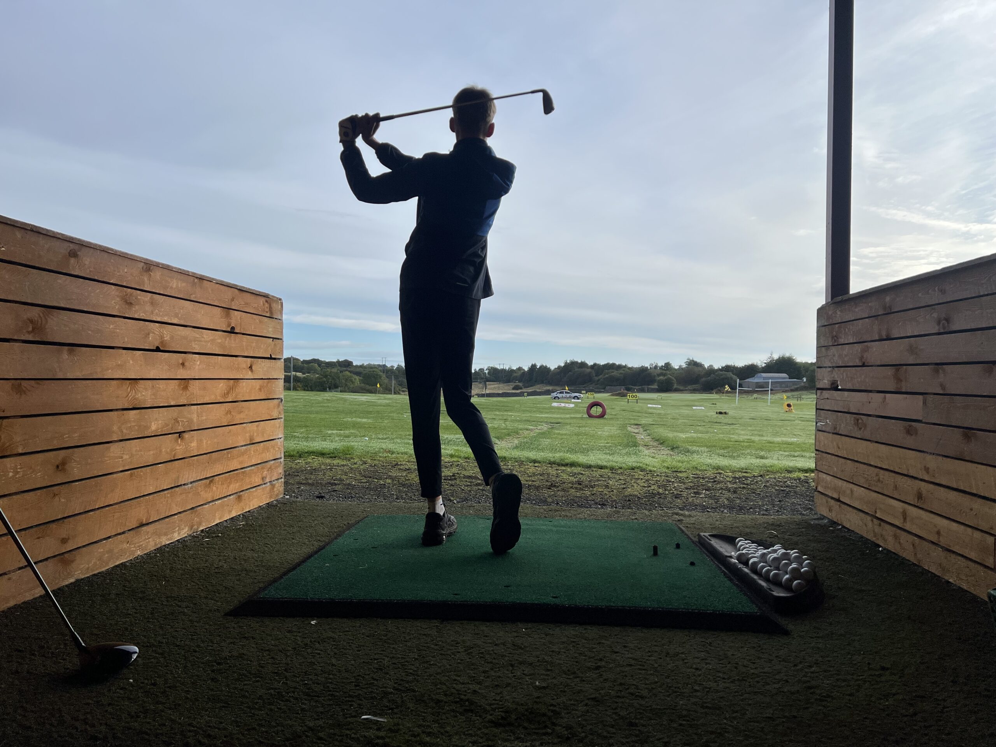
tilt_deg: +1.7
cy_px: 374
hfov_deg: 67.3
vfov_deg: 53.1
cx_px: 498
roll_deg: -0.8
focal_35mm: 26
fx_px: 748
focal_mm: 5.7
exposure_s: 1/3704
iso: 50
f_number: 1.5
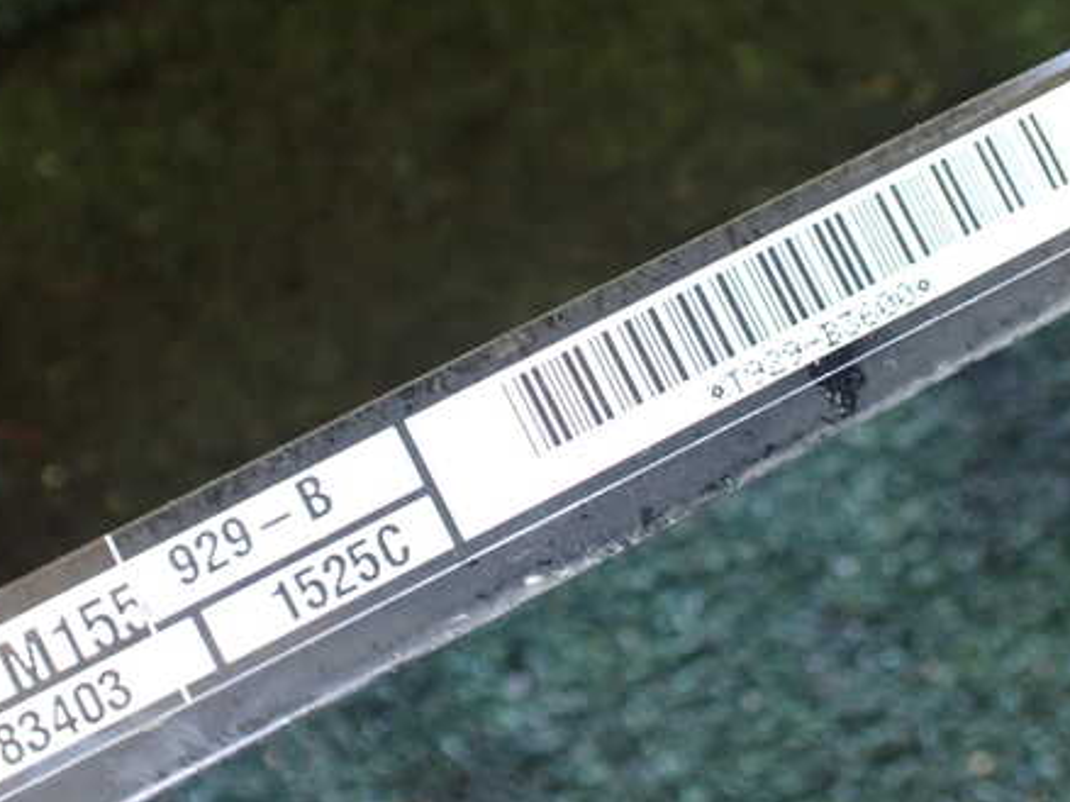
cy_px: 324
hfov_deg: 45.8
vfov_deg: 35.0
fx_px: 1267
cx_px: 539
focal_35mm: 41
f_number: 2.3
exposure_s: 1/50
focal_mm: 5.4
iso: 800
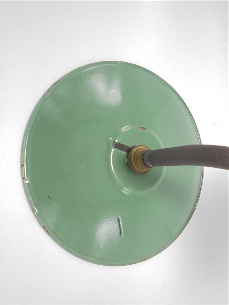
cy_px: 152
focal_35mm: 29
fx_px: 256
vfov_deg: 61.7
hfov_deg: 48.2
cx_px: 114
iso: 100
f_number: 3.7
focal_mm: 5.3
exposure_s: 1/40
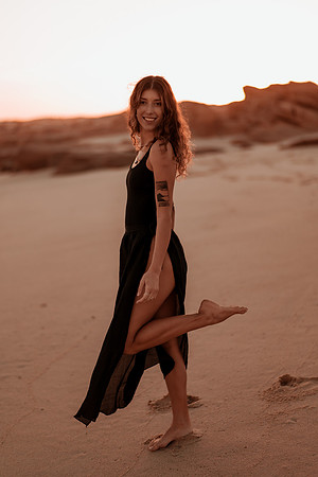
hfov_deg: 23.4
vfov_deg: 34.5
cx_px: 159
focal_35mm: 58
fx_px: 768
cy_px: 238
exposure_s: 1/800
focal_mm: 58
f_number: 1.4
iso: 100
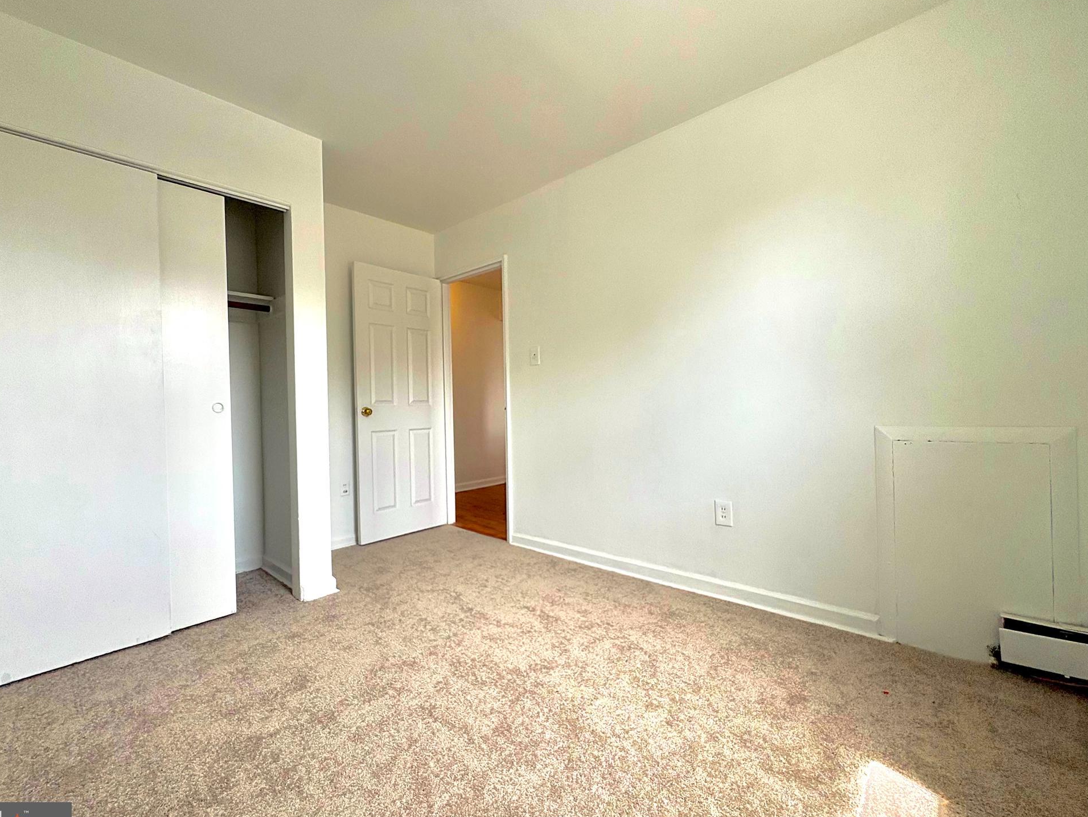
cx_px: 512
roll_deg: +1.1
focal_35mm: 15
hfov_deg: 98.1
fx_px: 472
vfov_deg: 81.8
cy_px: 411
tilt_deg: -0.2
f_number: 2.2
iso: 40
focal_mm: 2.22
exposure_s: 1/224
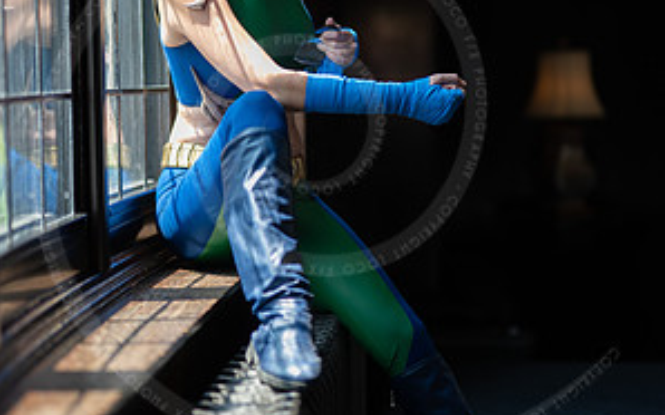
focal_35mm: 77
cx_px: 332
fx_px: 1395
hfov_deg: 26.8
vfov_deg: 16.9
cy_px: 181
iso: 125
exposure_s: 1/800
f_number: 1.2
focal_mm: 50
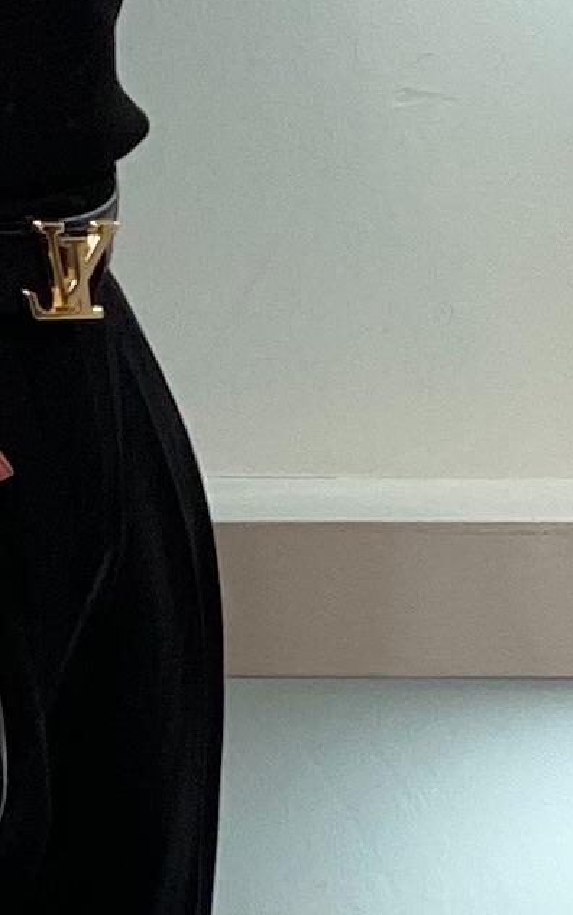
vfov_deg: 6.0
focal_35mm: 351
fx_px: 8764
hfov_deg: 3.7
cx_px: -382
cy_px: 695
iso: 64
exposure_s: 1/100
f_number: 2
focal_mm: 6
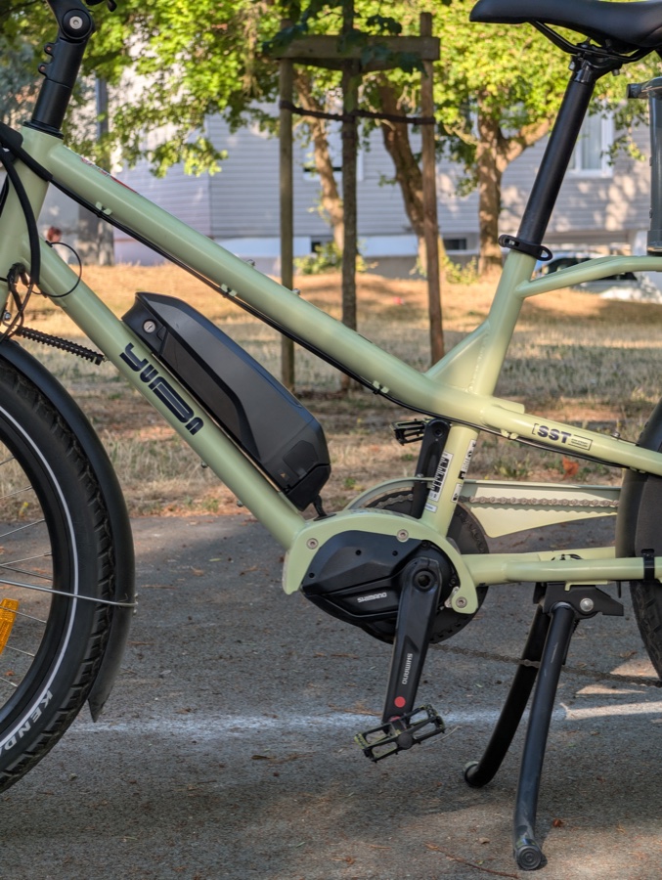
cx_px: 331
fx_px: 2800
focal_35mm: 110
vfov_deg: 17.9
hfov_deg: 13.5
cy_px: 440
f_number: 2.8
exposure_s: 1/445
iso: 69
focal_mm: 17.91
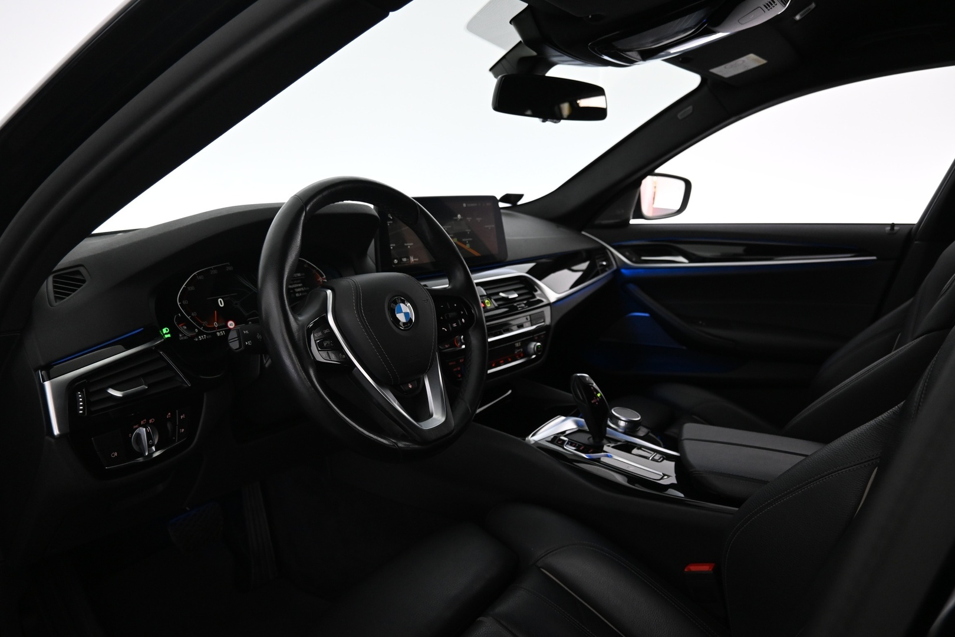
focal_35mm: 24
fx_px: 637
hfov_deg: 73.7
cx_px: 478
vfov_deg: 53.1
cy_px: 318
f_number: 3.5
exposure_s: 1/25
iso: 1400
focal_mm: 16
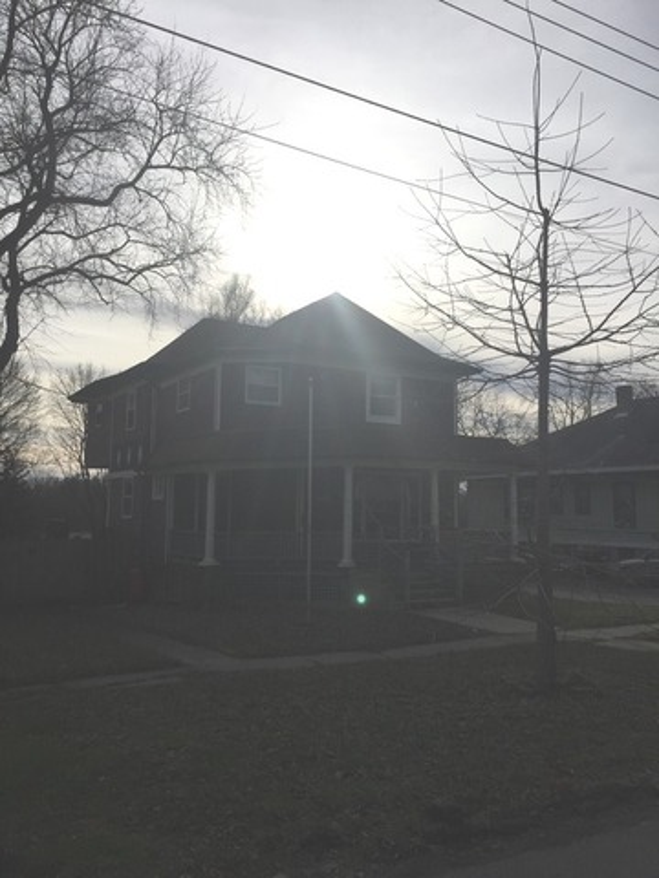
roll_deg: -1.4
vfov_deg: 61.7
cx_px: 330
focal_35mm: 29
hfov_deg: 48.2
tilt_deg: +5.9
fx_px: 736
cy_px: 439
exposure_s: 1/7937
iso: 32
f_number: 2.2
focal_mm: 4.15
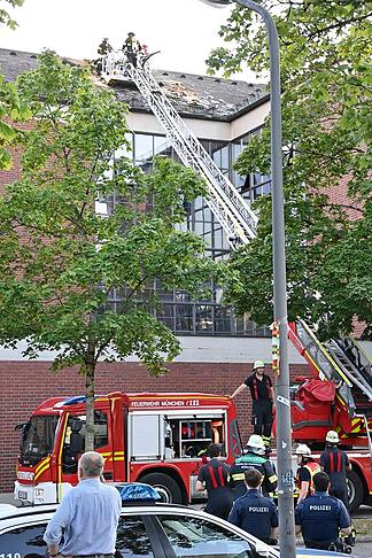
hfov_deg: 19.7
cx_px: 189
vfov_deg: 29.2
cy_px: 293
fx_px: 1069
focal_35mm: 69
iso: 3200
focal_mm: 62
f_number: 5
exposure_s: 1/640
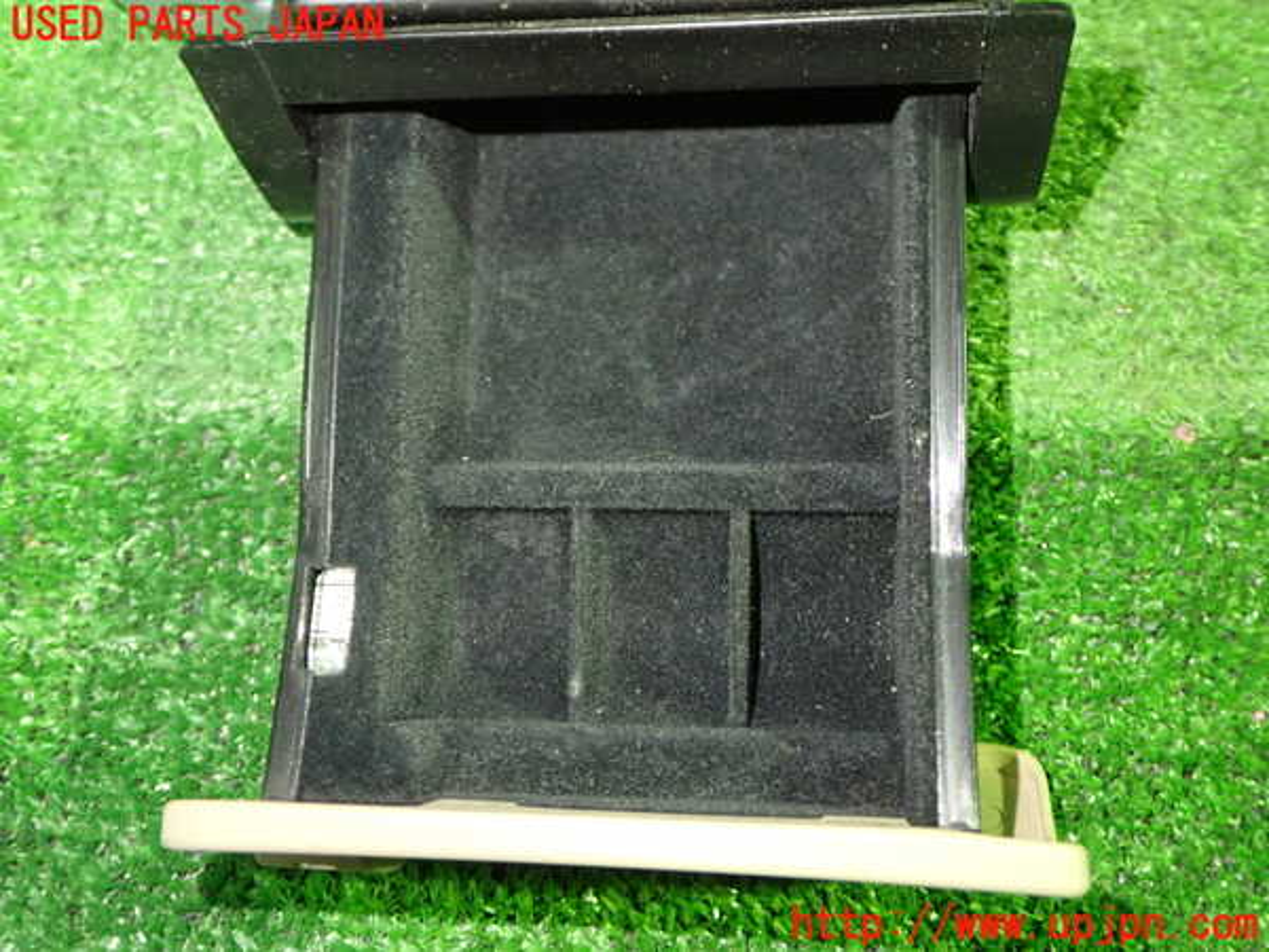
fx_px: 1320
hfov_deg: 51.4
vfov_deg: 39.7
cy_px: 476
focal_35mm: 36
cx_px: 634
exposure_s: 1/25
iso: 800
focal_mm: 6.37
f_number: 2.5
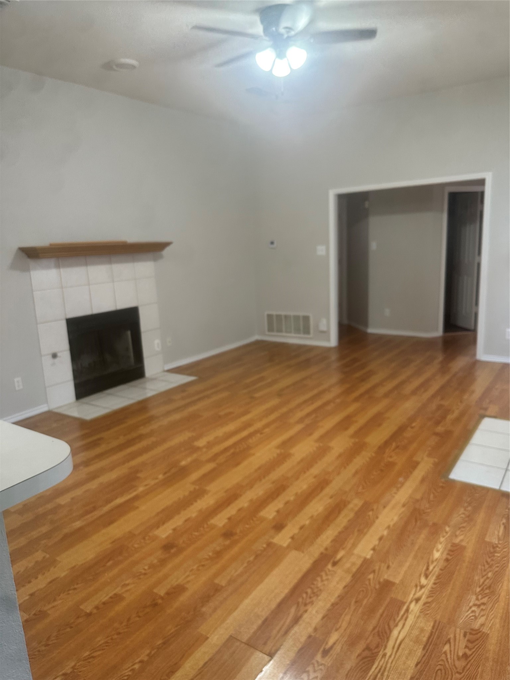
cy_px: 340
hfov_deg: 56.8
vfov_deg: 71.6
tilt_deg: -10.9
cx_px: 255
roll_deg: +2.1
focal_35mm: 24
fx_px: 471
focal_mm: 6.86
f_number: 1.78
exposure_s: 1/60
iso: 250
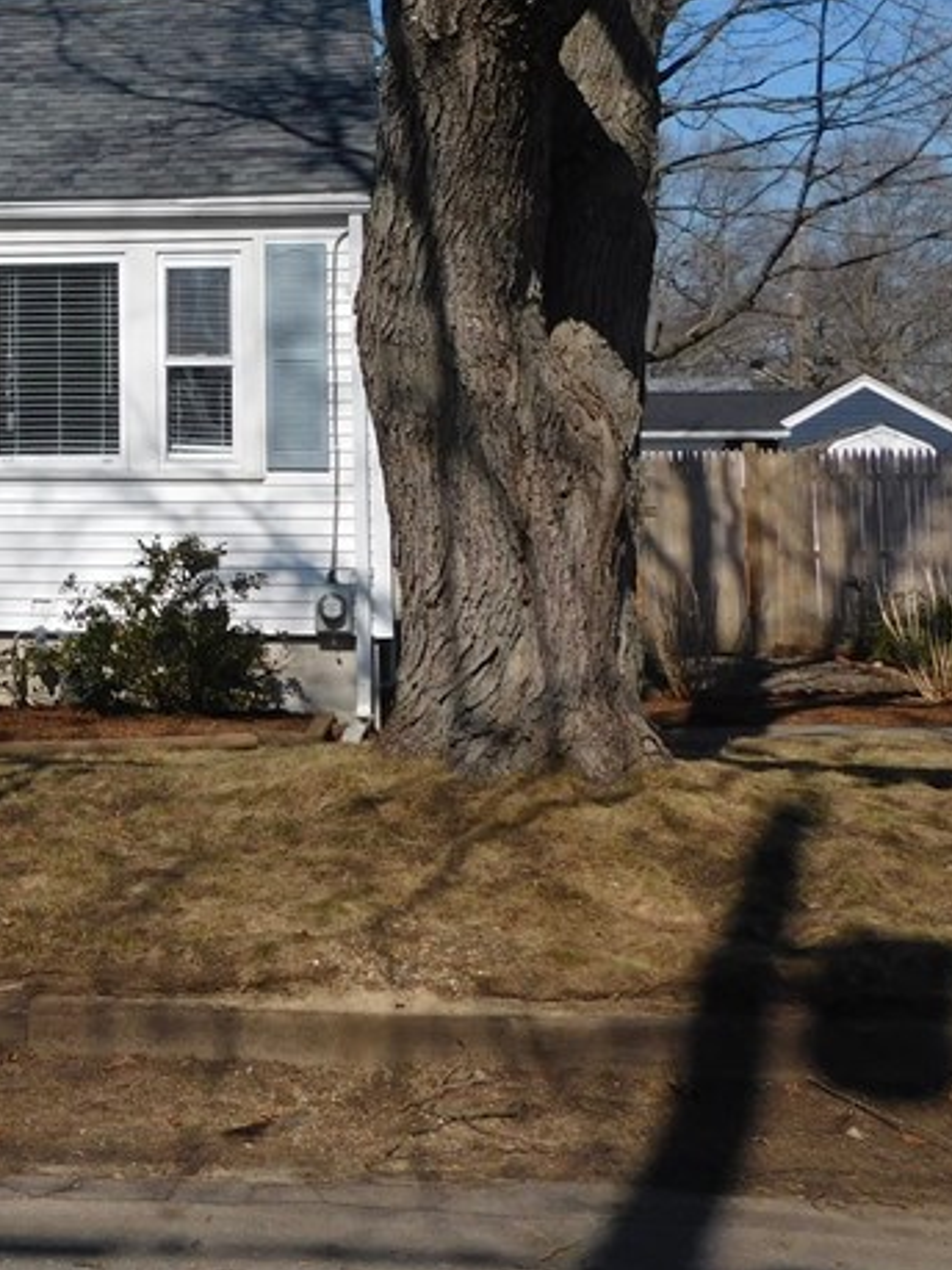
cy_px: 285
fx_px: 2458
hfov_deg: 20.1
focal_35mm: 67
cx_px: -274
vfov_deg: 28.5
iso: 125
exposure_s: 1/800
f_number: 6.4
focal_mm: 5.3
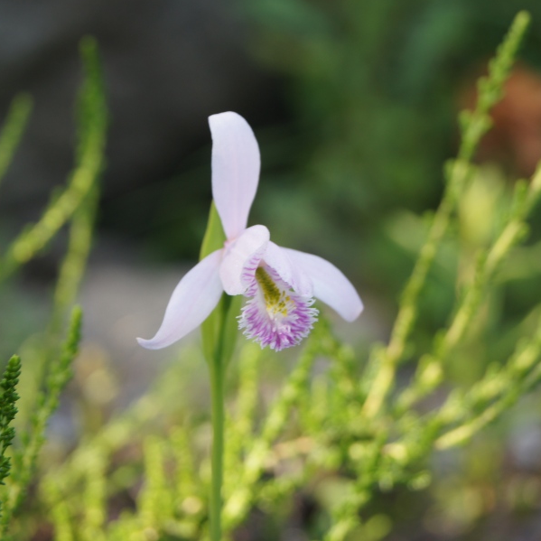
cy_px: 256
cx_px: 283
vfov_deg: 14.6
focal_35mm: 120
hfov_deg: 14.6
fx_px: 2117
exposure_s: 1/100
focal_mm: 55
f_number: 5.6
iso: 125
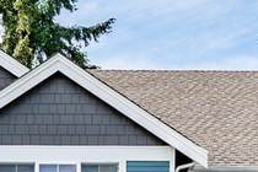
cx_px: 128
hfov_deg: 14.1
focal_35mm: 146
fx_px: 1046
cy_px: 238
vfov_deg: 9.2
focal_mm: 24
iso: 100
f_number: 8
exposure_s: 1/125
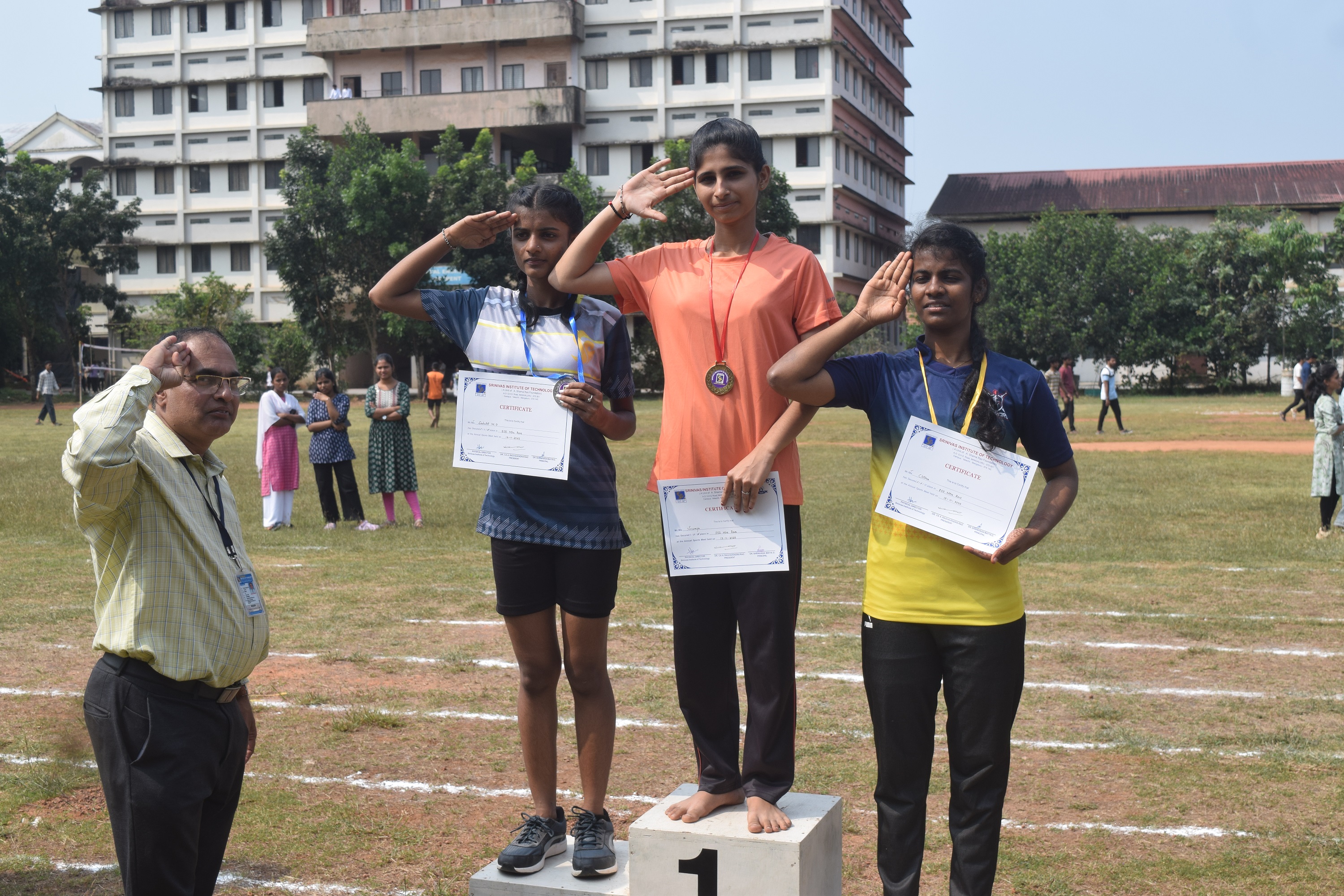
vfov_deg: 28.9
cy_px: 448
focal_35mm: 46
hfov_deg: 42.3
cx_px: 672
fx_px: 1736
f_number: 8
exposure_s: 1/500
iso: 200
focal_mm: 31
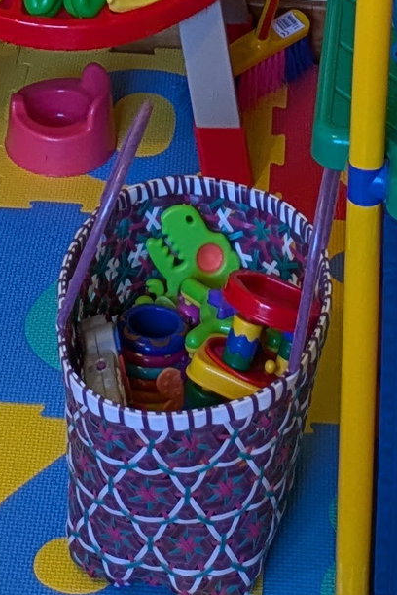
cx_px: 203
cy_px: -863
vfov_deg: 12.0
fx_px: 2247
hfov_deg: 10.1
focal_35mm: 136
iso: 153
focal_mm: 5.43
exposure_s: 1/25
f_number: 1.89
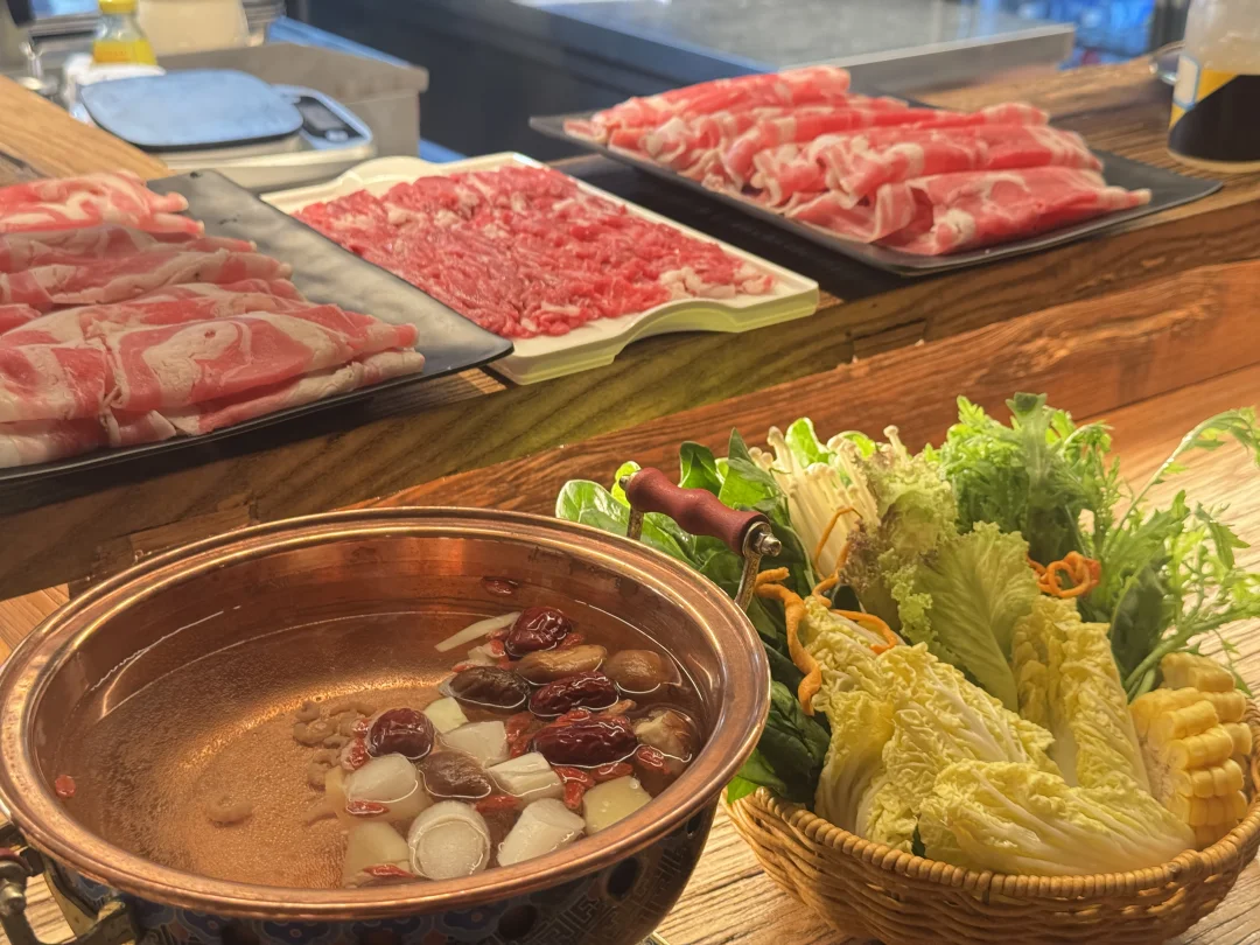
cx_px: 630
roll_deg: +0.0
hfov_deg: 39.7
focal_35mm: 48
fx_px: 1747
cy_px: 472
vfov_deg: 30.3
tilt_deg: -23.9
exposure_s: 1/33
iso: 500
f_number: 1.78
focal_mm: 6.76
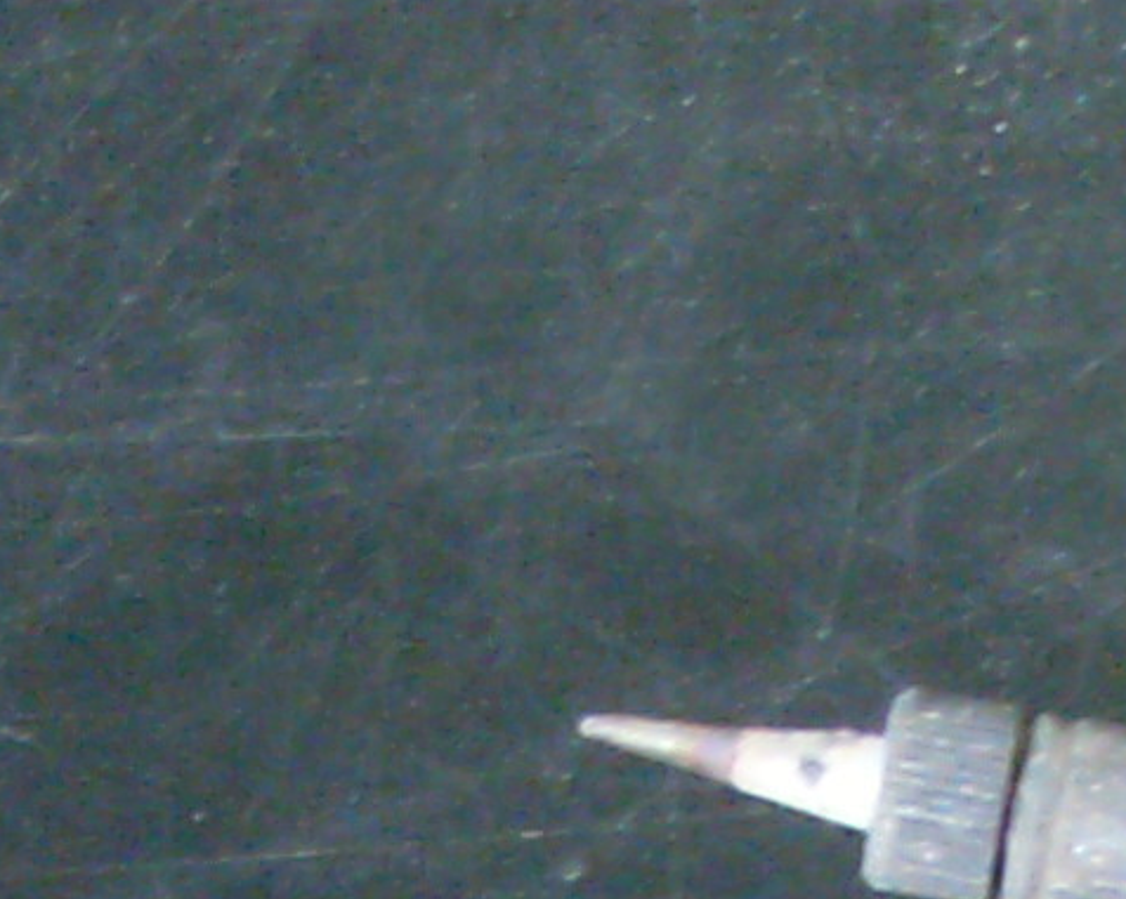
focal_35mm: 254
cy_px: 2824
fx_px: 8459
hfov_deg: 7.6
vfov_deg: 5.6
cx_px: 335
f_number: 3
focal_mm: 6.3
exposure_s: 1/8
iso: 200
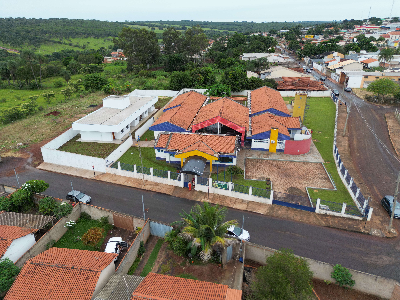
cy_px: 150
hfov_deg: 71.6
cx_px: 200
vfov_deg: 56.8
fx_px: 277
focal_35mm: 24
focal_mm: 6.72
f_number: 1.7
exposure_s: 1/120
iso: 140
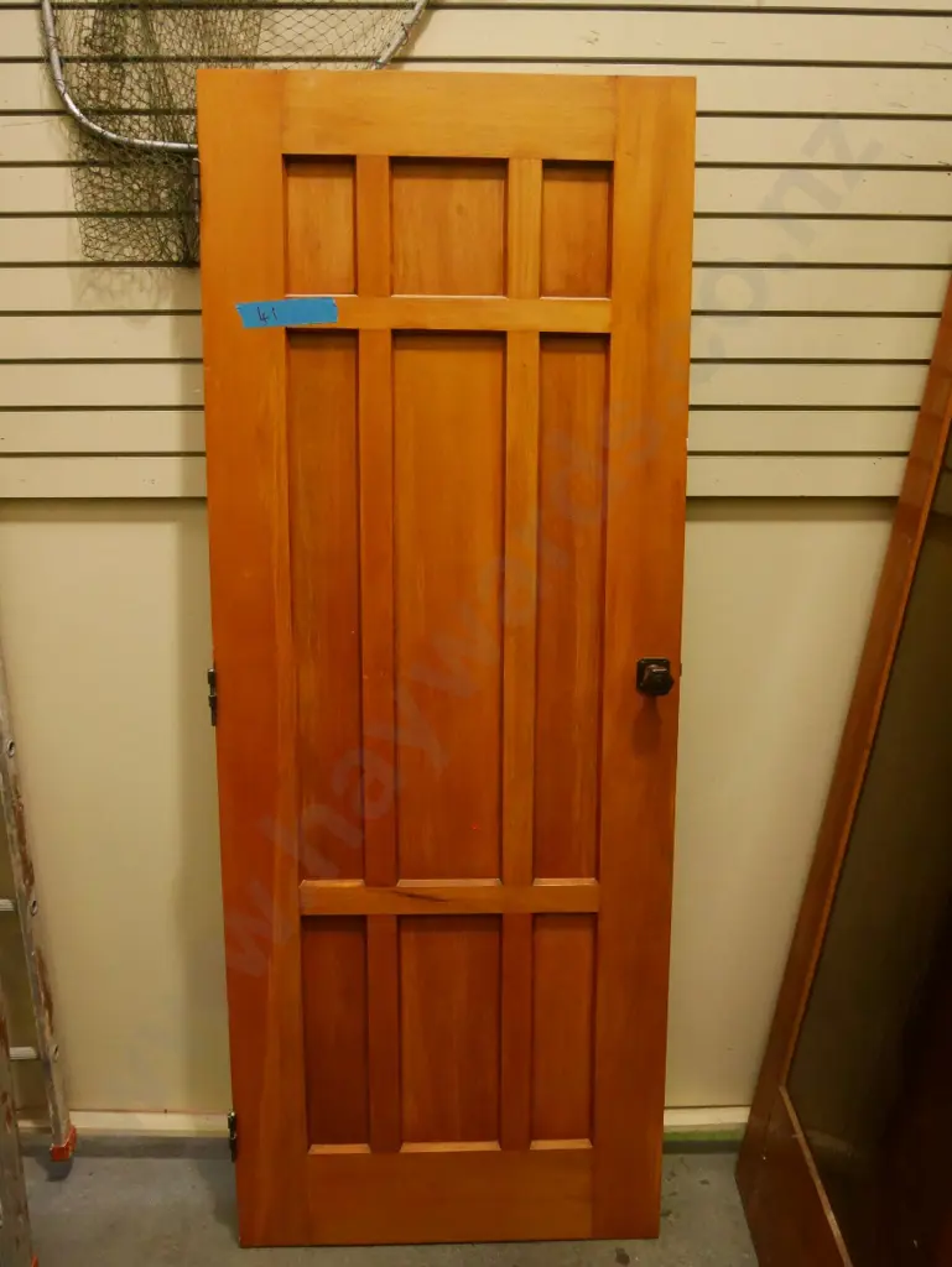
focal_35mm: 26
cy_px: 634
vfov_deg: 67.3
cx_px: 476
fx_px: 953
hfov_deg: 53.1
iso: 3200
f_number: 3.7
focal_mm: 13
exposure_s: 1/200
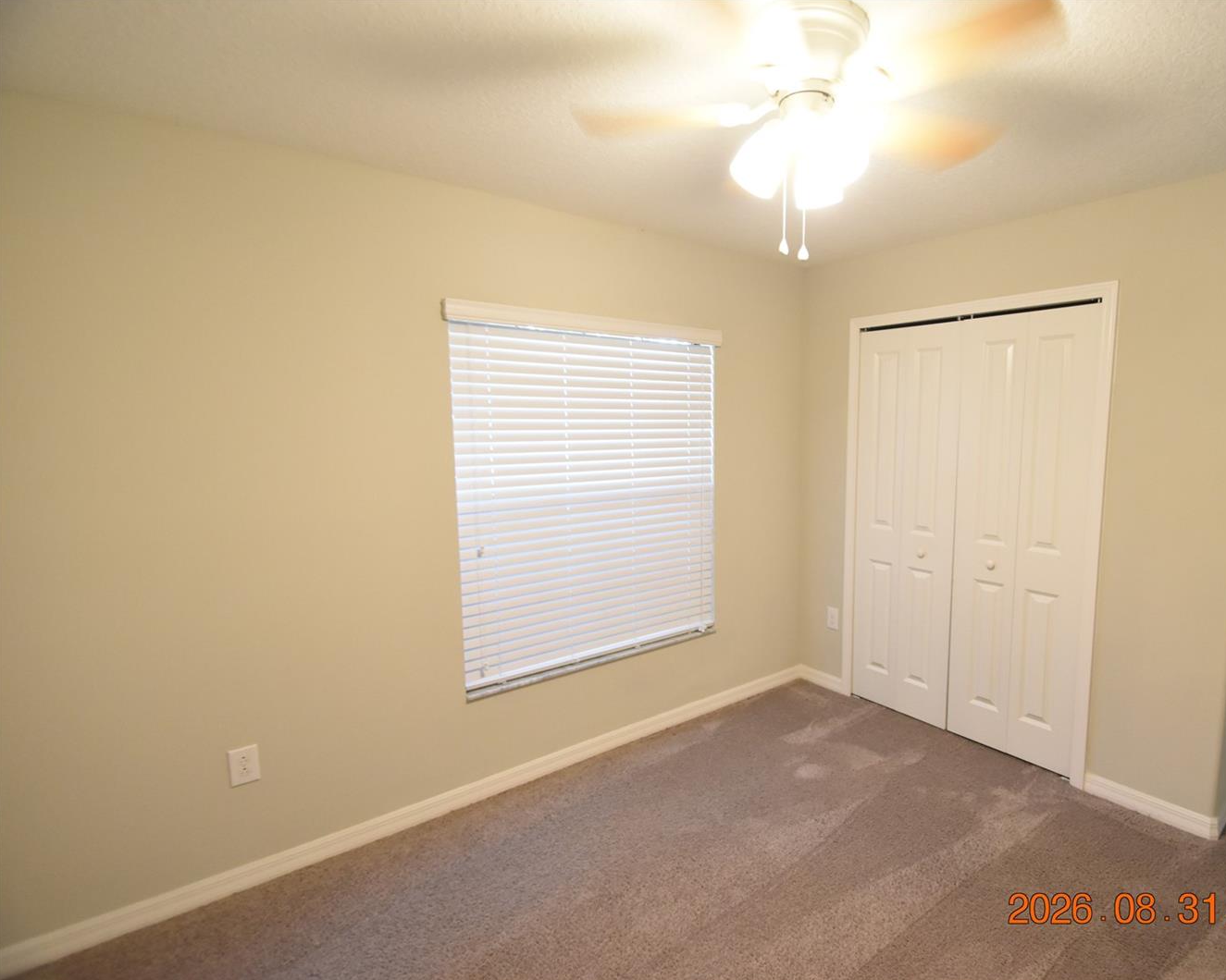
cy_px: 490
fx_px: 617
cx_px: 736
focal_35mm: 17
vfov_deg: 77.0
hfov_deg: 88.5
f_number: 3.5
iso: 2000
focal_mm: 10
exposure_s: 1/60
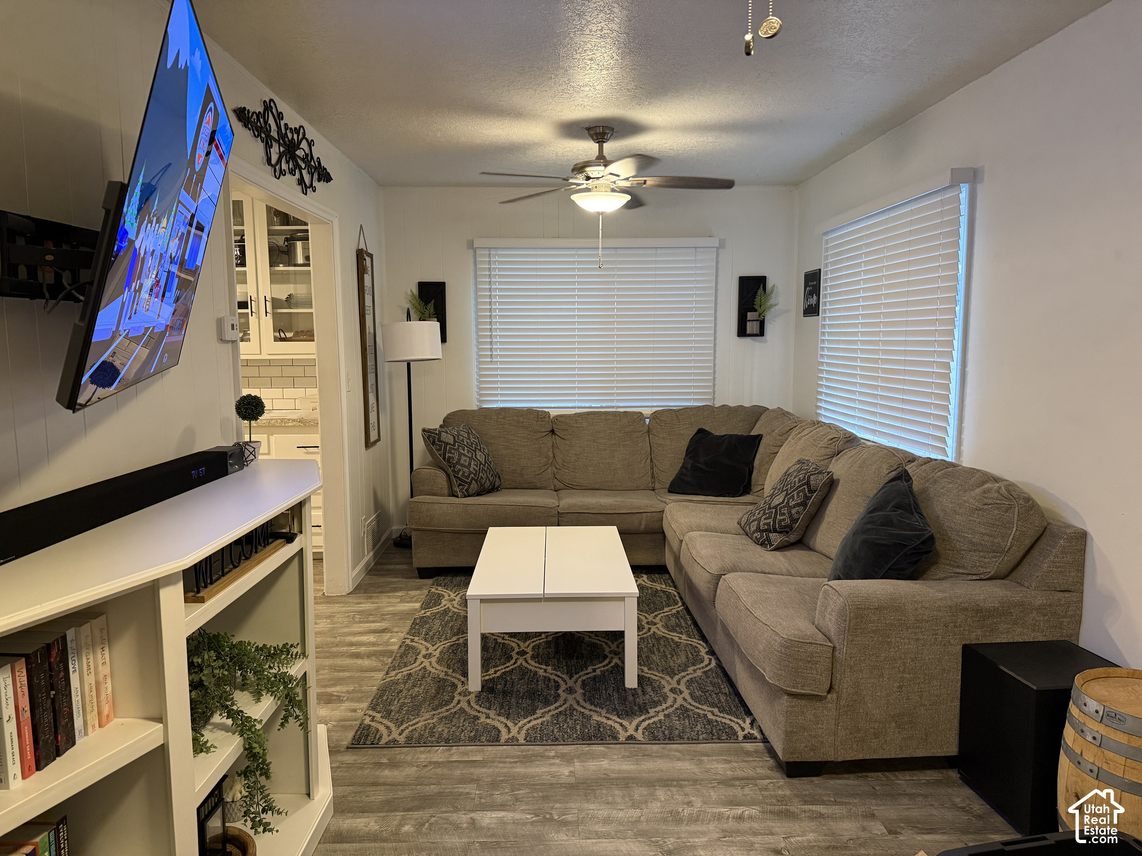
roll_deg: +0.4
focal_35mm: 24
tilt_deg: -6.1
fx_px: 792
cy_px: 428
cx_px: 571
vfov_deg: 56.8
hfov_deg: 71.6
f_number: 1.78
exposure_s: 1/60
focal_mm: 6.76
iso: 320
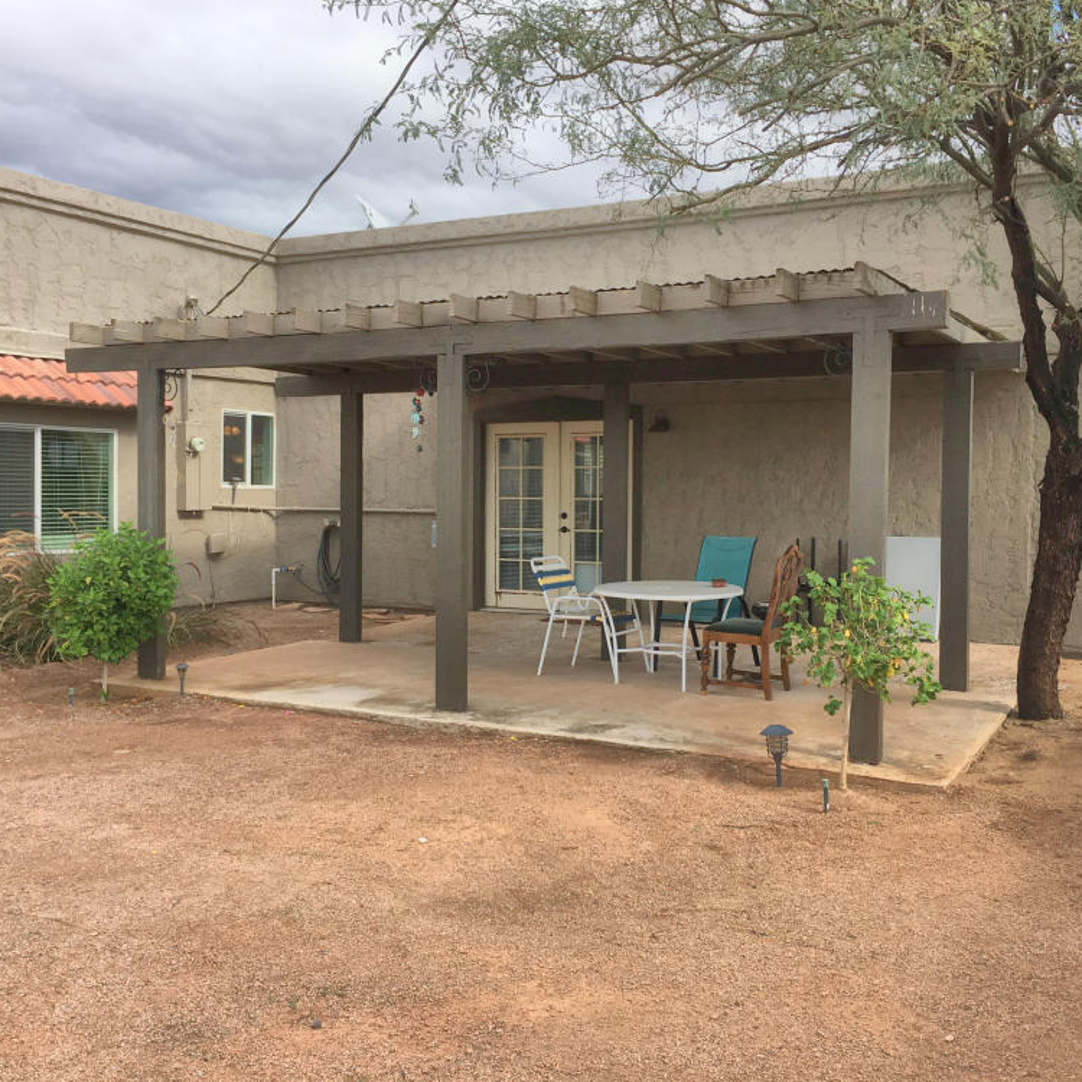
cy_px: 538
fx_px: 1238
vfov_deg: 47.2
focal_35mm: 35
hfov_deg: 47.2
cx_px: 558
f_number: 2.2
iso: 25
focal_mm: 4.15
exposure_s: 1/855
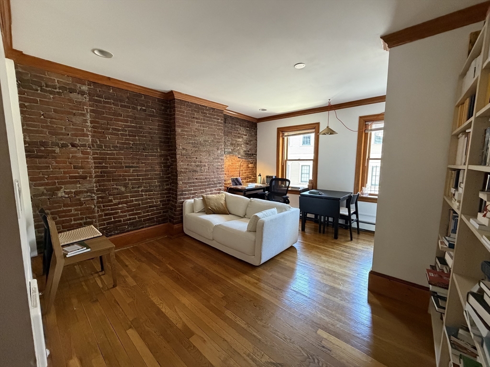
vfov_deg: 85.7
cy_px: 184
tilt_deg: -6.8
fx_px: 198
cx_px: 245
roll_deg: -0.3
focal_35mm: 14
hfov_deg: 102.1
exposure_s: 1/60
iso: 640
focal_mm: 2.22
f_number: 2.2
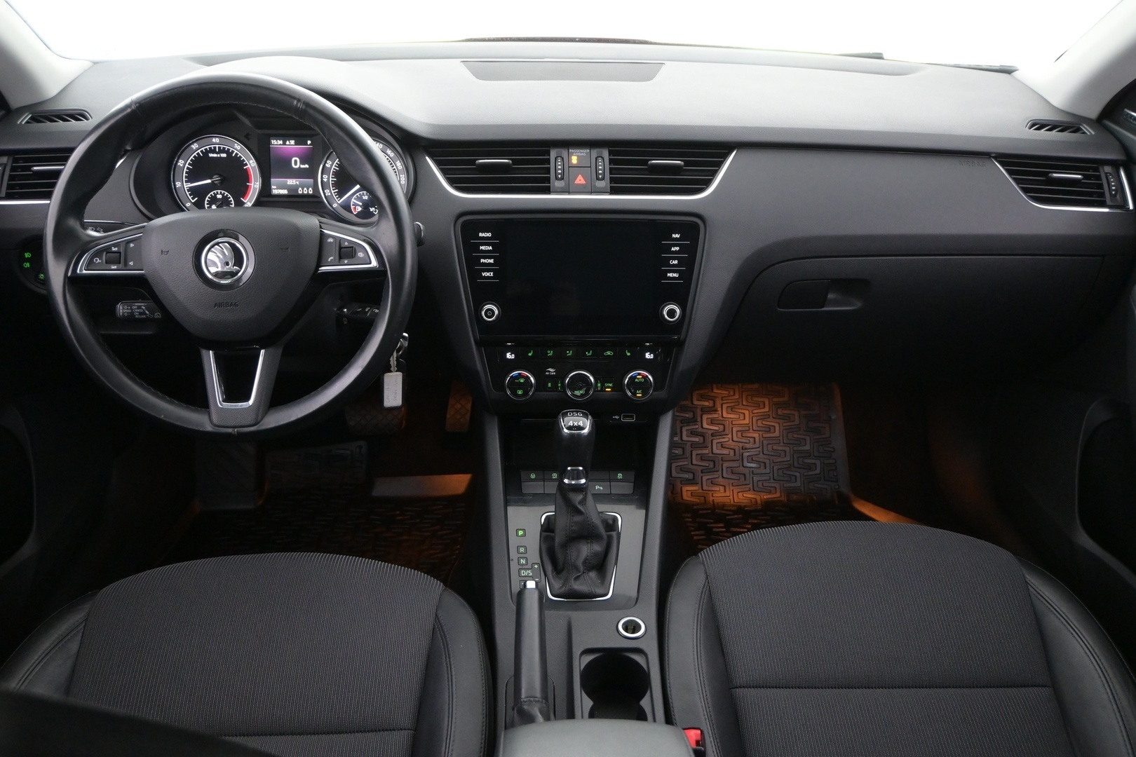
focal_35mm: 31
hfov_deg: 60.7
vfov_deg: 42.6
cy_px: 378
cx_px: 568
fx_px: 970
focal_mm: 20.5
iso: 3200
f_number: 3.8
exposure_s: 1/30
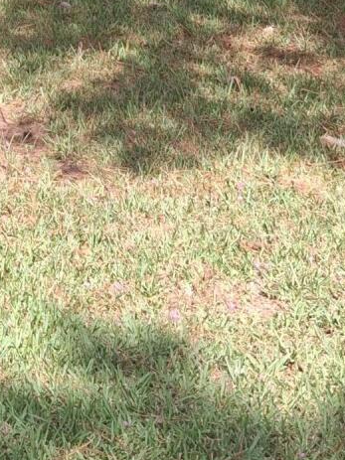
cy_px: -238
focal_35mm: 108
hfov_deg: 13.2
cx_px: -105
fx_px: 1436
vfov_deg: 16.5
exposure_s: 1/556
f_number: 1.8
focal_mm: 4.69
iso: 25
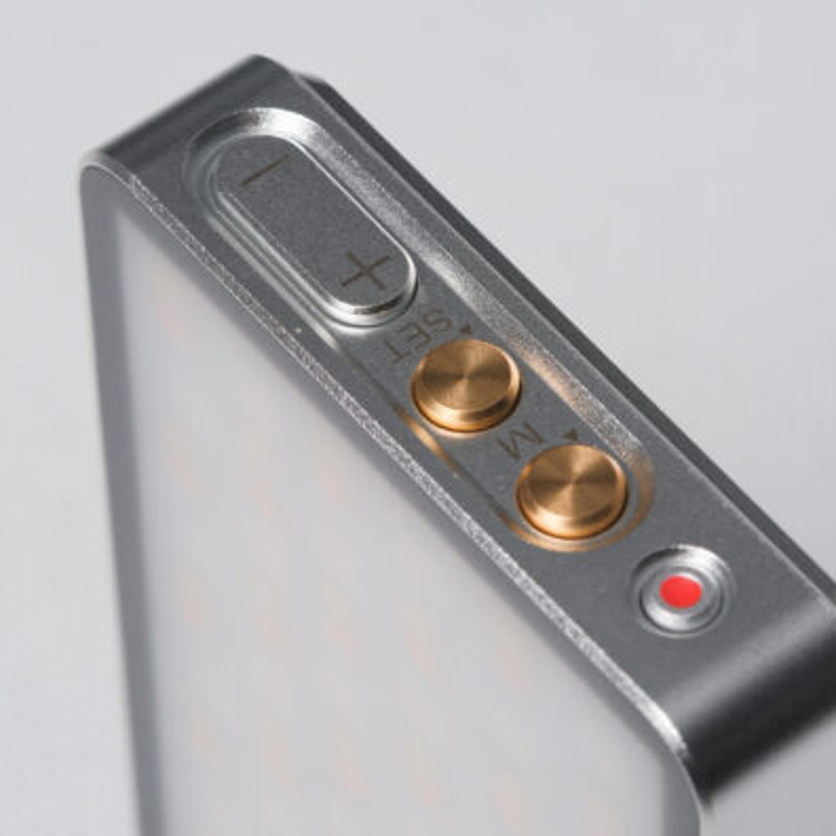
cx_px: 395
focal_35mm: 193
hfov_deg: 9.1
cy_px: 416
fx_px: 5273
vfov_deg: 9.1
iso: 160
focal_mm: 100
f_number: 7.1
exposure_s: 1/6
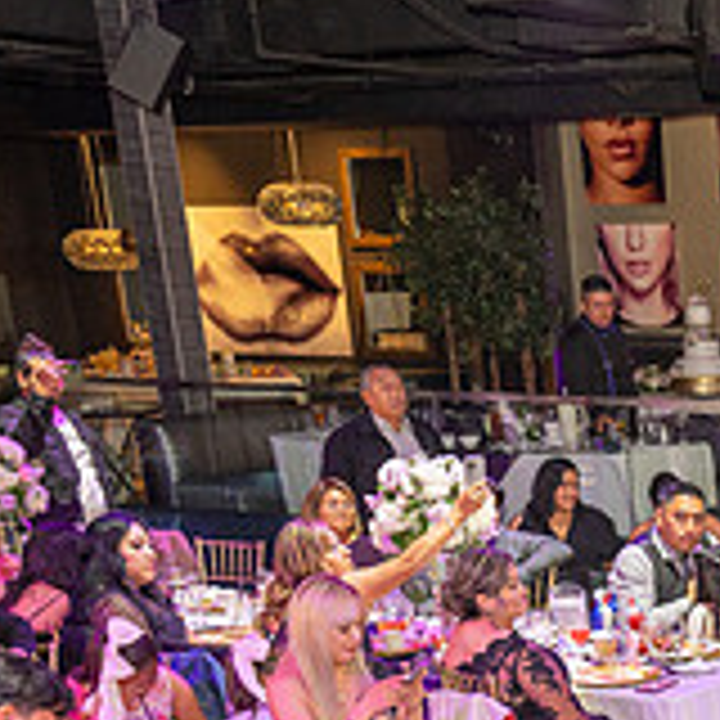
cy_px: 853
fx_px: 1741
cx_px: 1066
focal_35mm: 74
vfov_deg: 21.7
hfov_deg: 20.2
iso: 1000
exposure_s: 1/125
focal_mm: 24
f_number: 3.5
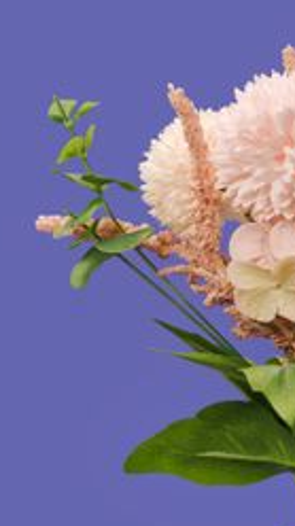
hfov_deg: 8.1
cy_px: 420
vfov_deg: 14.4
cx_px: 328
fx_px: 2078
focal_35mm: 149
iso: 100
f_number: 7.1
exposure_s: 1/125
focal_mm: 46
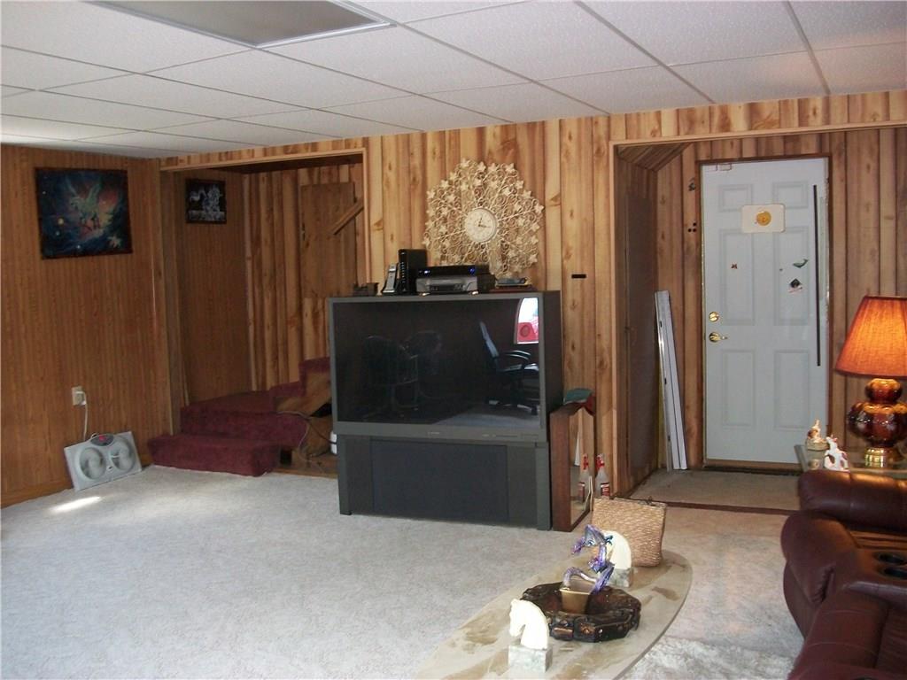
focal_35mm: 32
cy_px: 340
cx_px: 454
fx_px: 838
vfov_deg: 44.2
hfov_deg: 56.8
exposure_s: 1/30
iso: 200
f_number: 2.9
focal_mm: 5.7
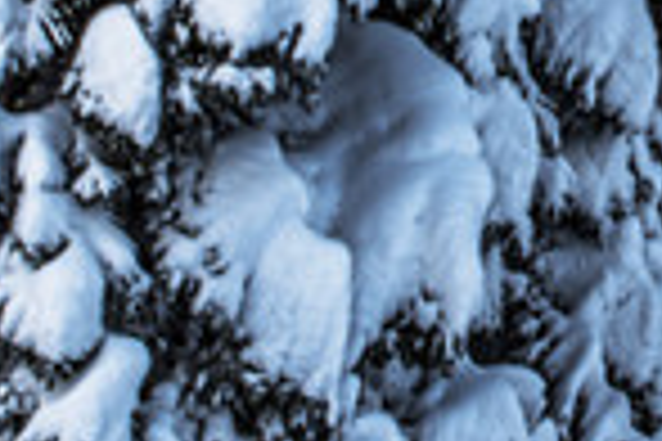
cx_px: 964
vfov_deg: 6.2
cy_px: -497
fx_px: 3935
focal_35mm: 214
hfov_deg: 9.4
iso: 100
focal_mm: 35
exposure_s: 1/15
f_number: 10
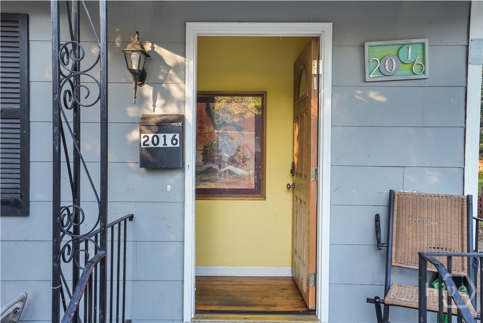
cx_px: 242
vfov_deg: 42.4
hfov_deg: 60.3
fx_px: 416
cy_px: 162
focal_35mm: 31
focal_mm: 31
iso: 320
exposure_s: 1/13
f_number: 10
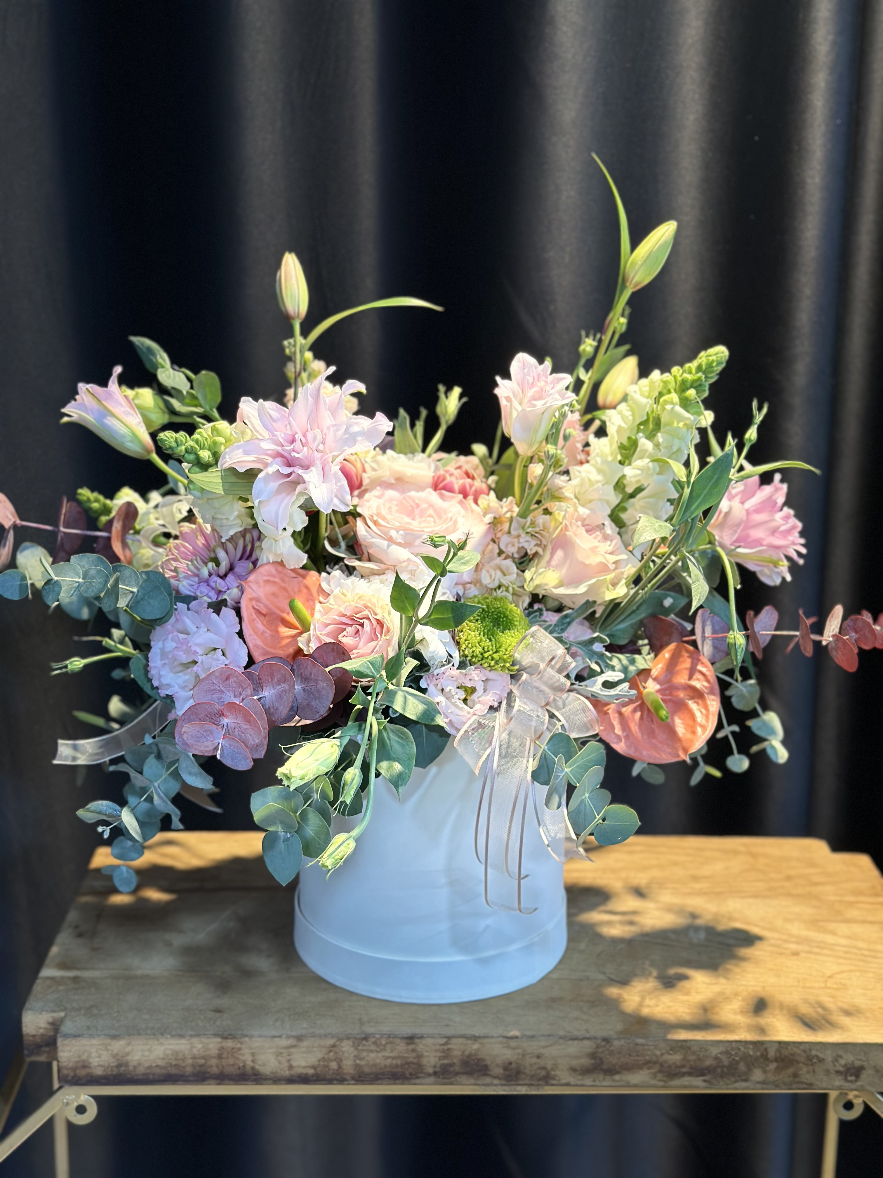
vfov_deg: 39.7
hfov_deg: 30.3
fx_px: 1633
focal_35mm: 48
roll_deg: +0.1
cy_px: 589
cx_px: 442
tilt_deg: -14.5
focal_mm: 6.86
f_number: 1.78
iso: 100
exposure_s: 1/50
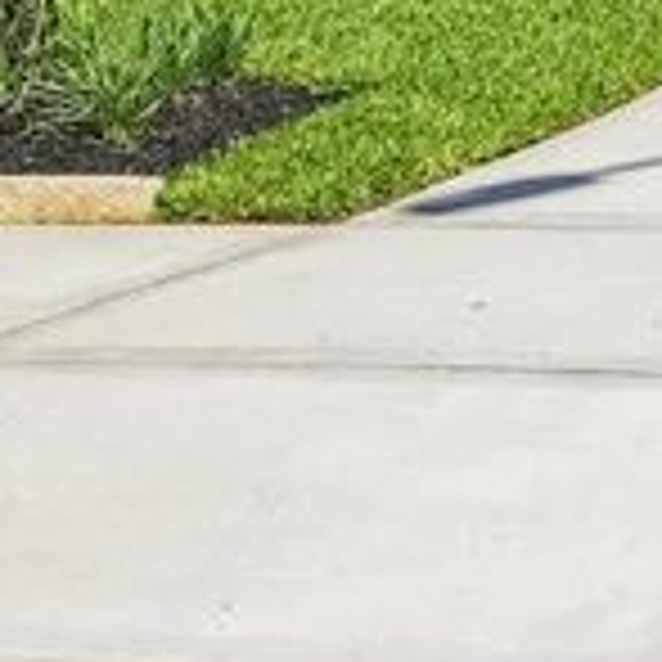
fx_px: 4241
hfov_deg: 8.5
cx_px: 1247
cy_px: -786
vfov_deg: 8.4
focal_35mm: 196
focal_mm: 33
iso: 400
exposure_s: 1/1500
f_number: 8
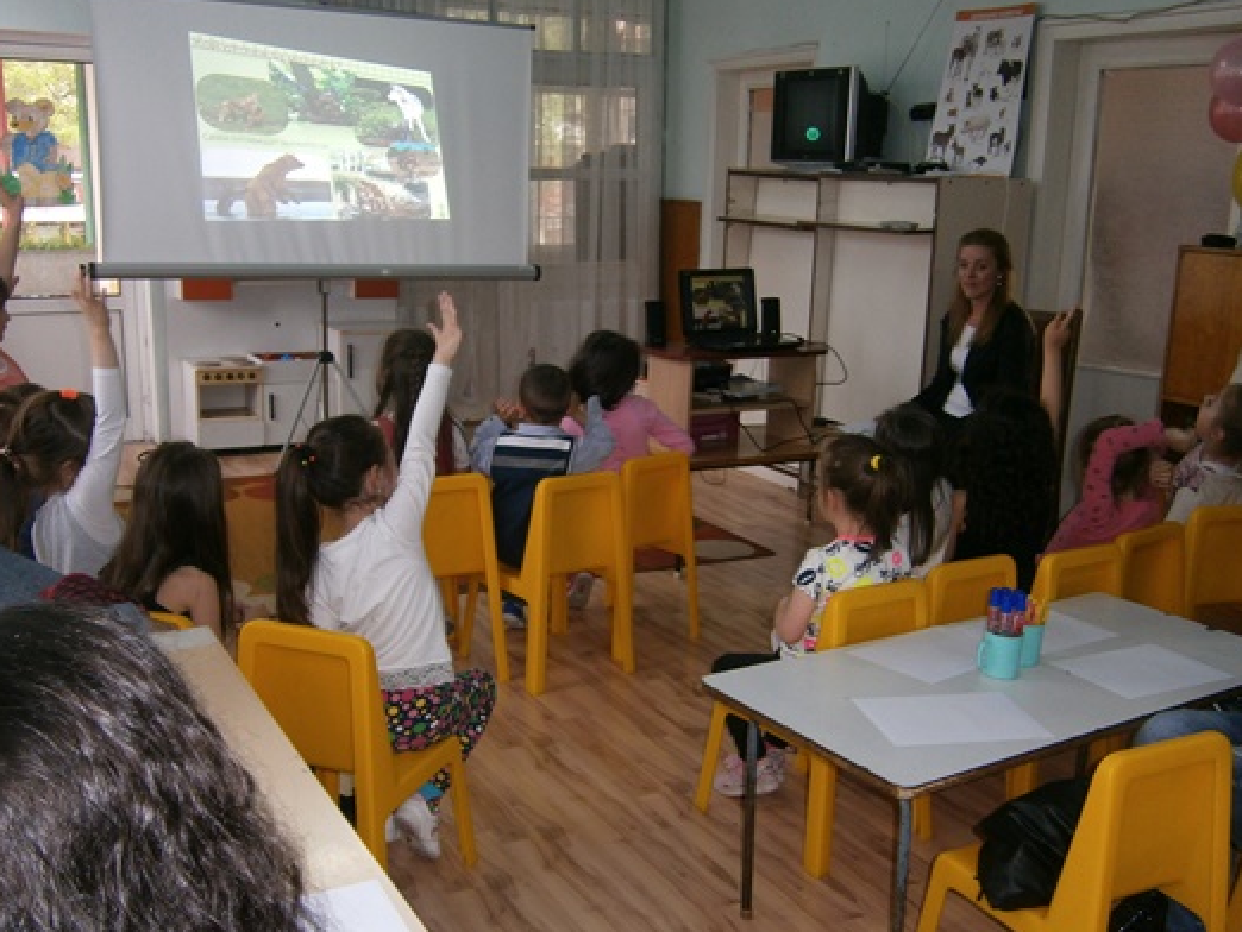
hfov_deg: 49.0
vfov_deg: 37.7
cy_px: 521
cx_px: 626
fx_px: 1364
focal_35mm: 38
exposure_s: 1/30
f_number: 2.9
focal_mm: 5.5
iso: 125
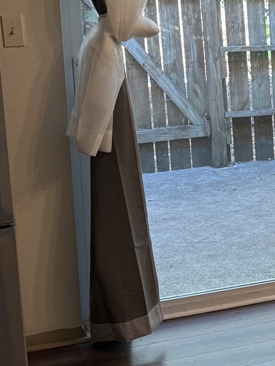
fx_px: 985
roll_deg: +0.1
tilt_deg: -9.3
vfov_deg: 20.9
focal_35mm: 93
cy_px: 95
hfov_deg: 14.6
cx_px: 429
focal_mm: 6.76
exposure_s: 1/120
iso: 160
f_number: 1.78
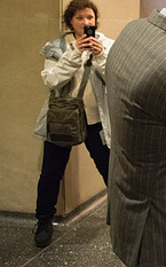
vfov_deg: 33.1
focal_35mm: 61
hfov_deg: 16.8
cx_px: 315
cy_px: 82
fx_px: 443
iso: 12800
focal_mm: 24
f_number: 2.8
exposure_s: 1/100
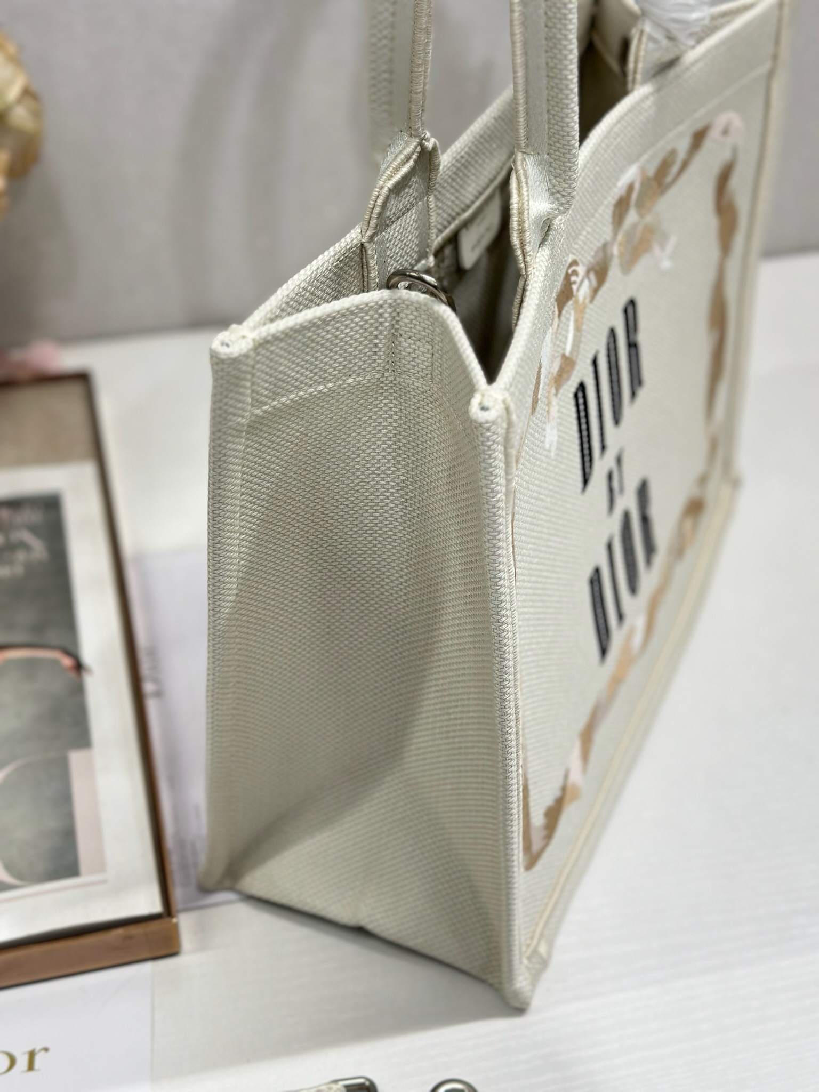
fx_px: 1514
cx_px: 410
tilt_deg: -40.0
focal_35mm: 48
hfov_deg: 30.3
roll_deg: -2.1
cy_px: 546
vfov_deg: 39.7
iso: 80
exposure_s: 1/435
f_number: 1.78
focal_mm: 6.86
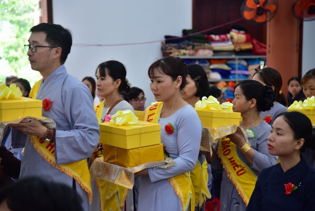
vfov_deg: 15.9
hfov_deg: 23.6
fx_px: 753
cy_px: 106
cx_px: 158
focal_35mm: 86
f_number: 4
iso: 500
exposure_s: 1/50
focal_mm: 86
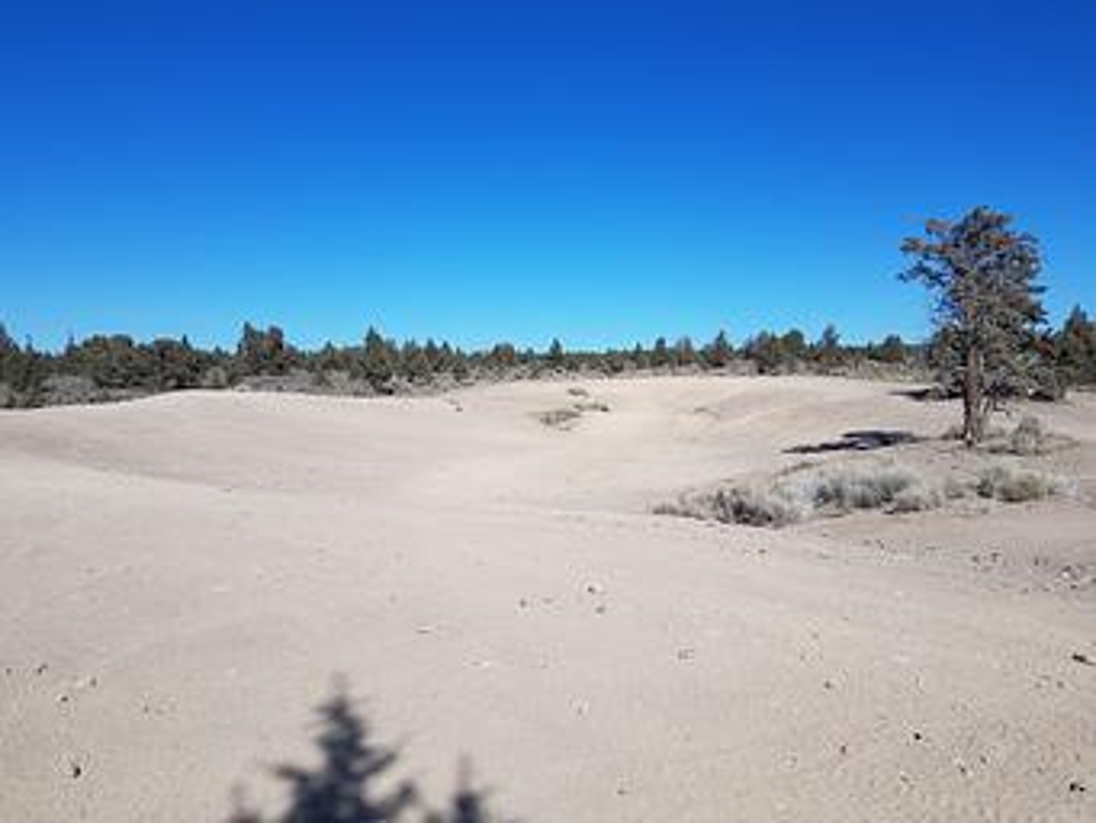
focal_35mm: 26
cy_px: 412
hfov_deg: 67.3
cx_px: 548
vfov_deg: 53.1
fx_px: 823
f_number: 1.7
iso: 40
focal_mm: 4.2
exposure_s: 1/3672
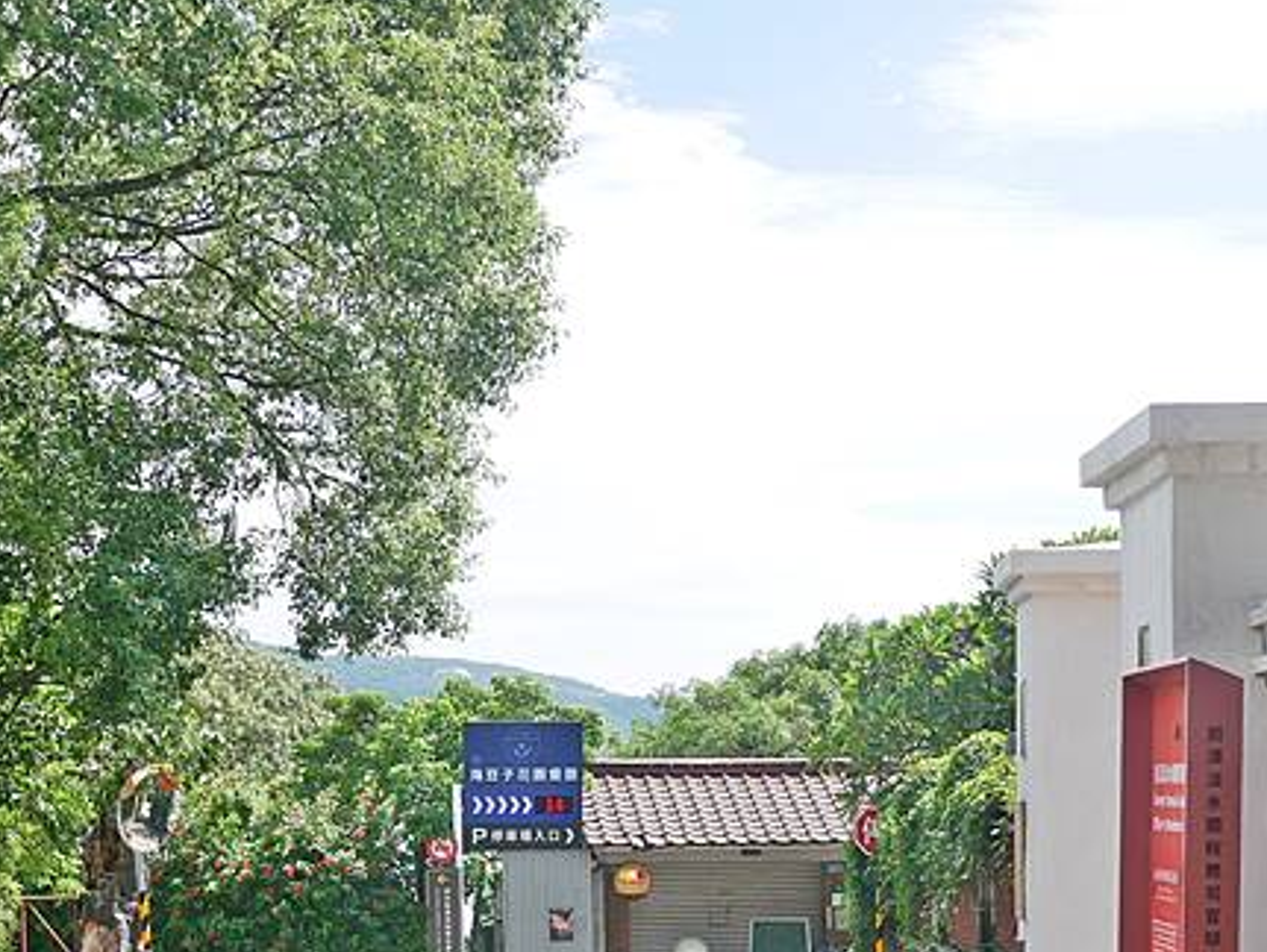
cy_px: 906
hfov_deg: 29.7
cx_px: 738
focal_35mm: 65
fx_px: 2381
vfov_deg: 21.9
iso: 200
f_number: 4
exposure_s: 1/1000
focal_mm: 14
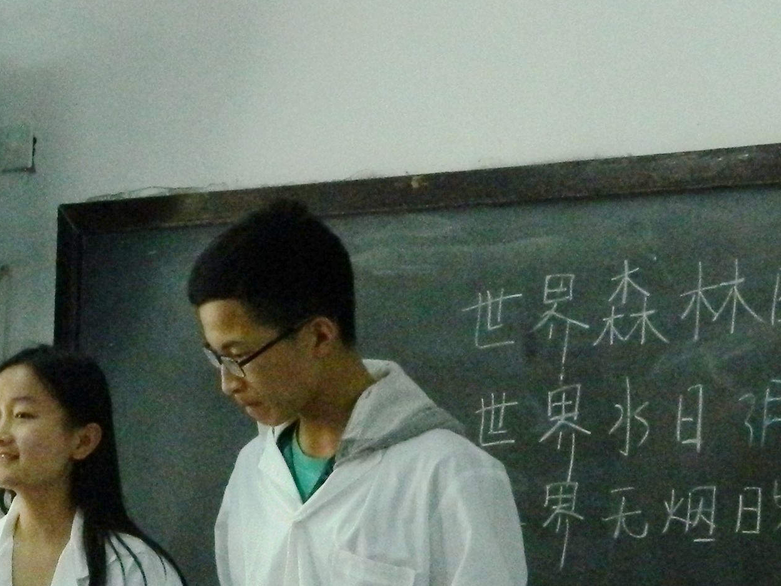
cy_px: 570
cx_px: -42
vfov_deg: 13.7
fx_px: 2414
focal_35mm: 107
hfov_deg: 17.8
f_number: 3.2
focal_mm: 5.6
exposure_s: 1/100
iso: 400
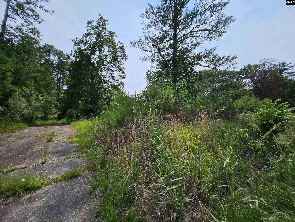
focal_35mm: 13
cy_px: 111
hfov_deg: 106.2
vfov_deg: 89.9
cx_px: 148
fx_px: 111
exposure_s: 1/1714
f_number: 2.2
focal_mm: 1.74
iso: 32
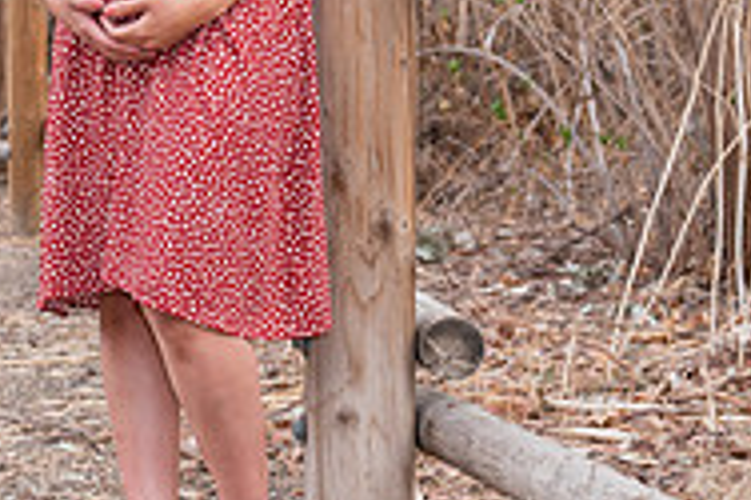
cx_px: 168
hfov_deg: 14.7
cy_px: 78
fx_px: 2897
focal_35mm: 139
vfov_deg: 9.8
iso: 500
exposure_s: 1/125
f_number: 5
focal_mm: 45
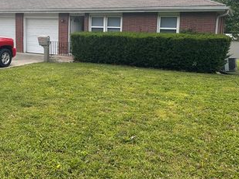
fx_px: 269
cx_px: 57
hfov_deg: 46.0
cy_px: 47
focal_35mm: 39
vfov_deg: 36.1
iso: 80
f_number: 1.78
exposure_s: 1/2252
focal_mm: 6.86
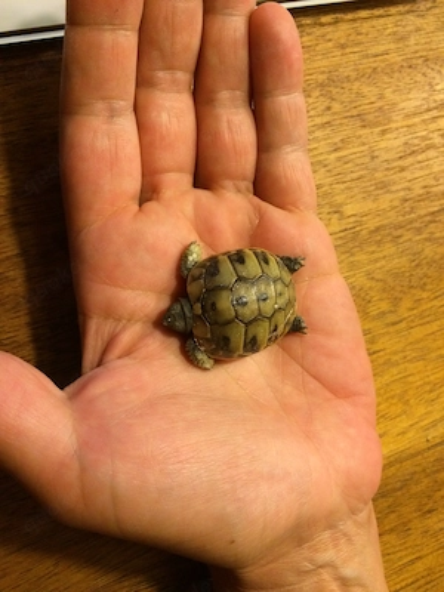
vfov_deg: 61.7
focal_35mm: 29
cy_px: 296
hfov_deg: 48.2
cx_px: 222
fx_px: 496
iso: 250
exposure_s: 1/25
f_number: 2.2
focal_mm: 4.15
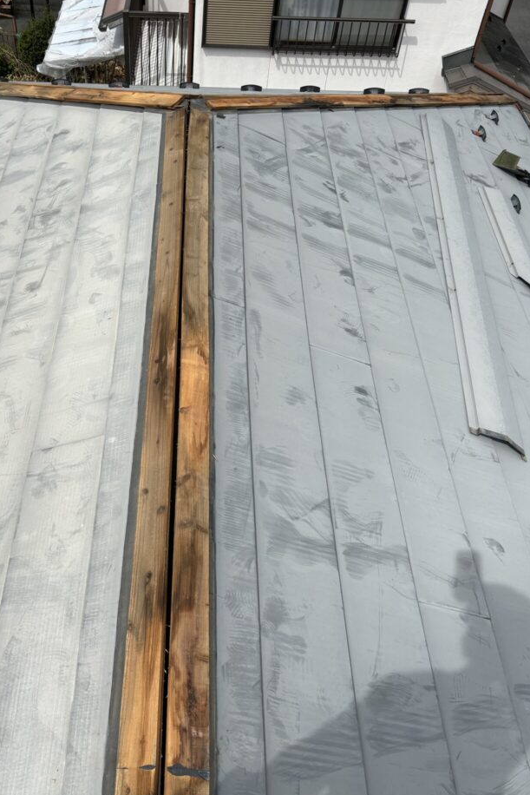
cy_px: 376
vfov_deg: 58.7
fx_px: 706
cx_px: 183
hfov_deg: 40.7
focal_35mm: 32
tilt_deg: -49.4
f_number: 1.6
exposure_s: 1/4854
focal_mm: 5.96
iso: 50
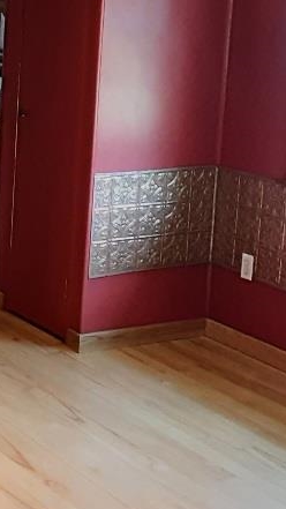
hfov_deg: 13.5
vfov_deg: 24.2
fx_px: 1173
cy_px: 140
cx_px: -48
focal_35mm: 87
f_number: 1.9
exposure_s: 1/30
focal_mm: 2.91
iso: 160
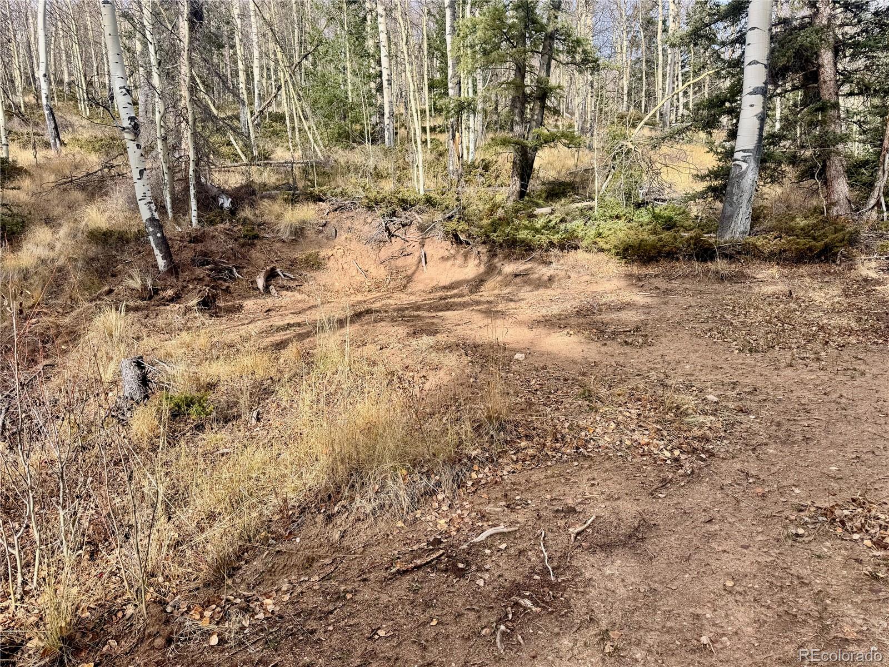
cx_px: 444
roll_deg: +1.2
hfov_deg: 71.6
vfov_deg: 56.8
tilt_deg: -2.0
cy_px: 334
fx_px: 616
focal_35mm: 24
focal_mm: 6.76
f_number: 1.78
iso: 80
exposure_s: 1/980
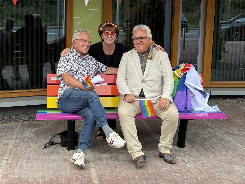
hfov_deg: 39.7
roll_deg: -1.6
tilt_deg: -7.7
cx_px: 122
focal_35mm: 48
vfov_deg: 30.3
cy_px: 92
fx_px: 340
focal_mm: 6.76
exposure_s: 1/596
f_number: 1.78
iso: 100
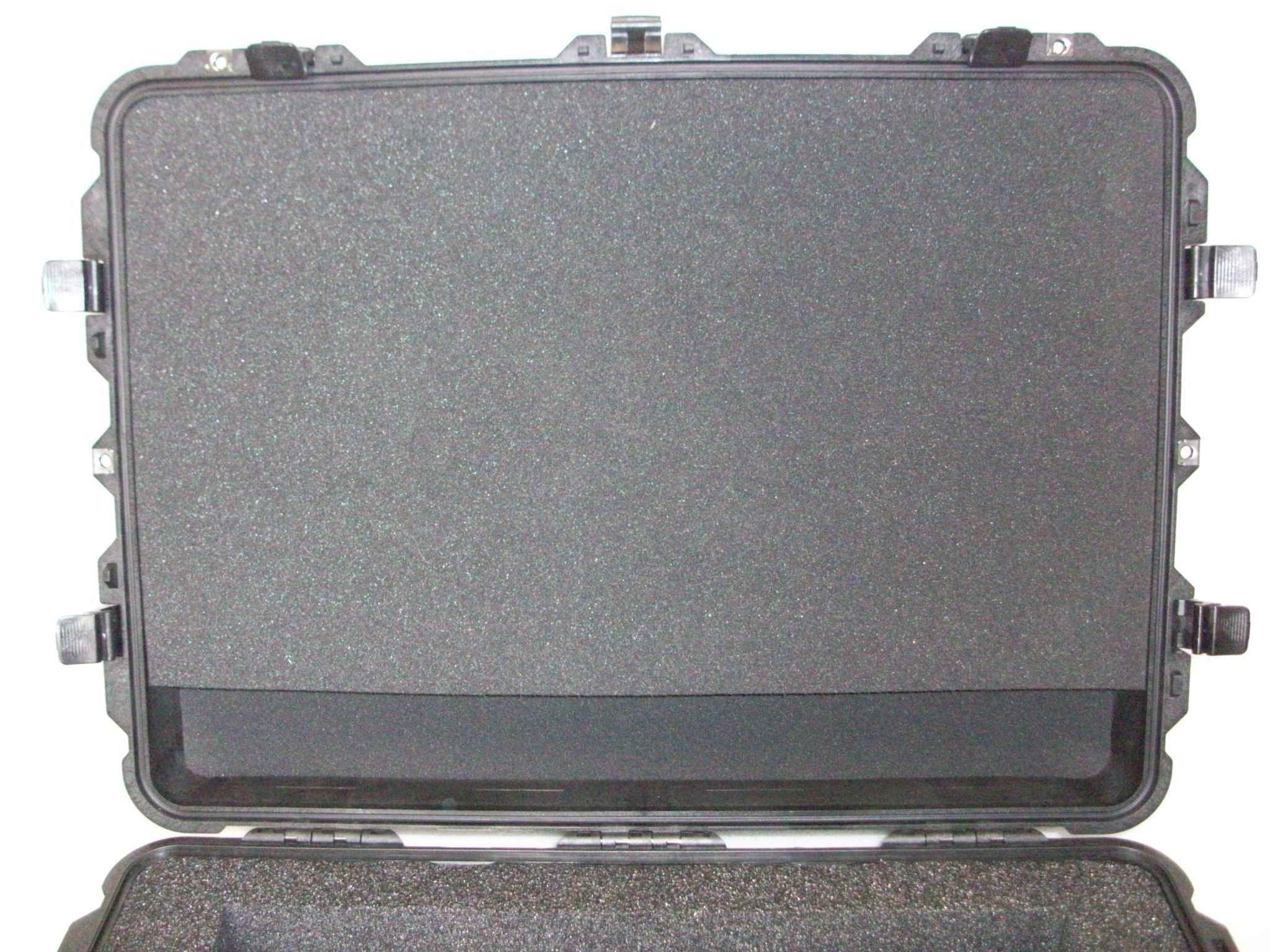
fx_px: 1247
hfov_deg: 54.0
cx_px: 635
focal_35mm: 34
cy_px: 476
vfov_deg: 41.8
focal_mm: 5.7
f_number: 2.8
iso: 320
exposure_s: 1/60
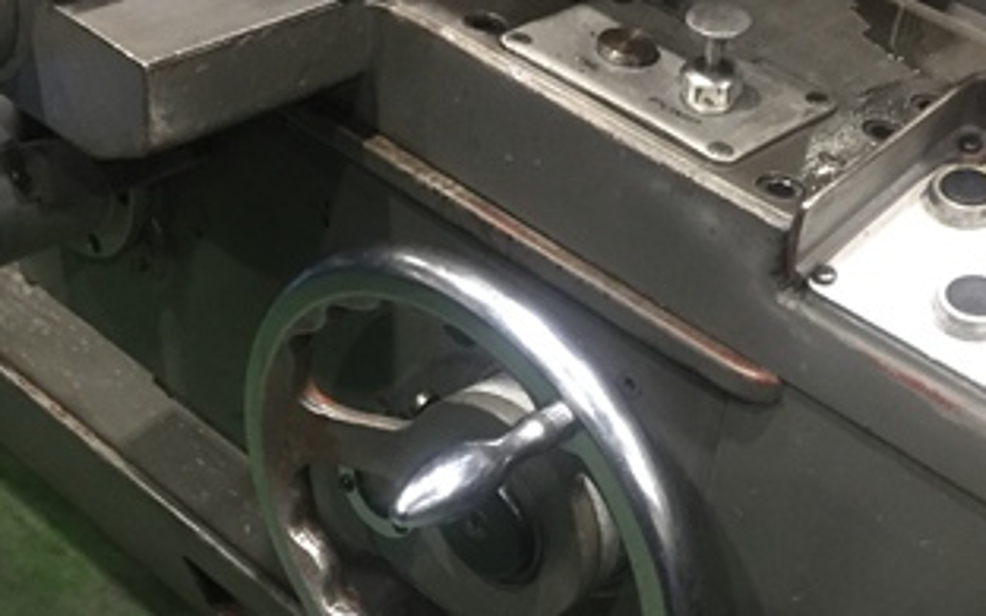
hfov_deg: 32.5
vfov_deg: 20.4
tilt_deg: -41.9
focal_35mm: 63
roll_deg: -8.9
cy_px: 480
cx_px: 490
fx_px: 1693
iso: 160
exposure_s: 1/30
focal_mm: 4.15
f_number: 2.2
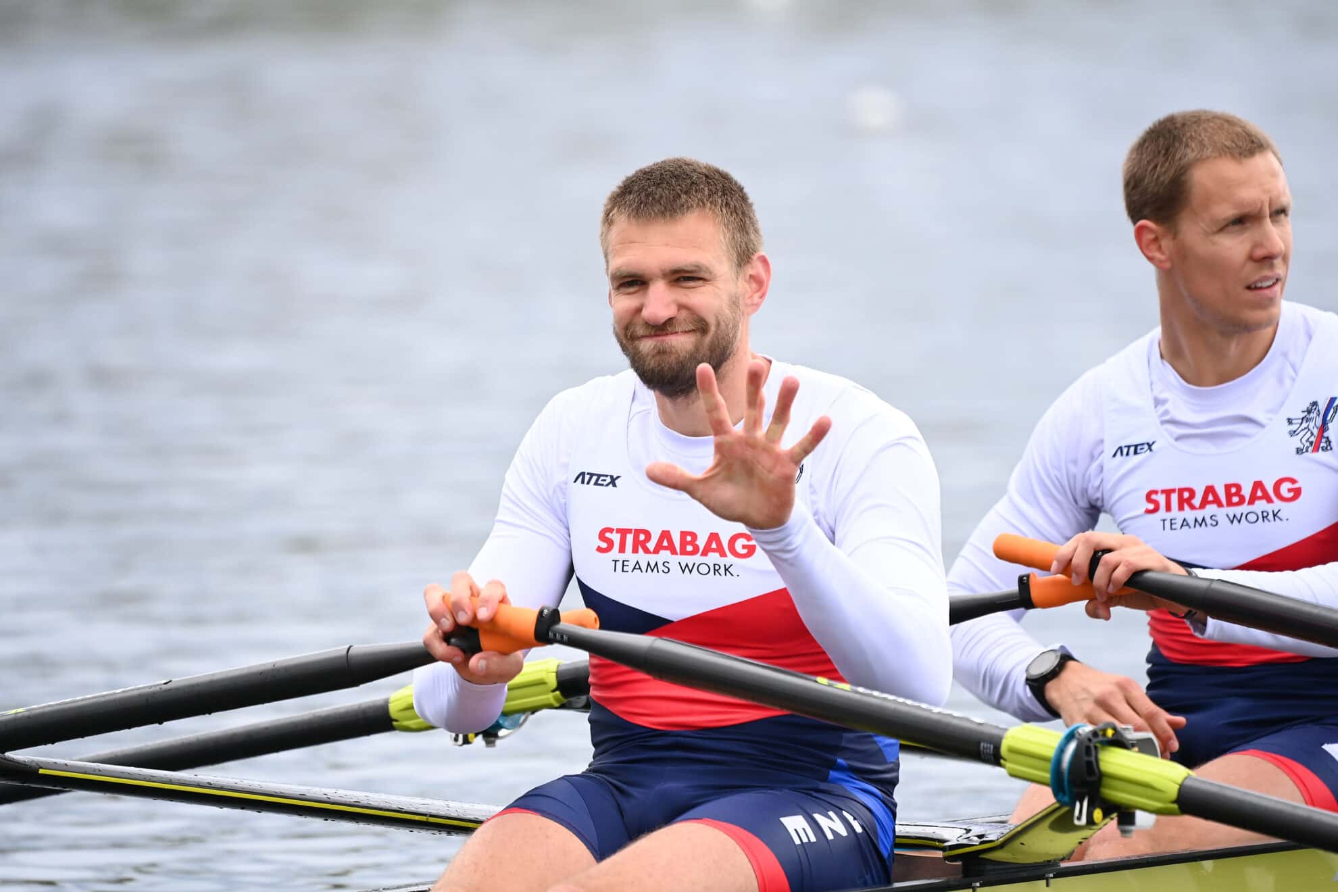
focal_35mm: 450
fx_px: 16724
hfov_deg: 4.6
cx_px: 669
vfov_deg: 3.1
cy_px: 446
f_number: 6.3
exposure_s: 1/1600
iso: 1600
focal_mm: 450
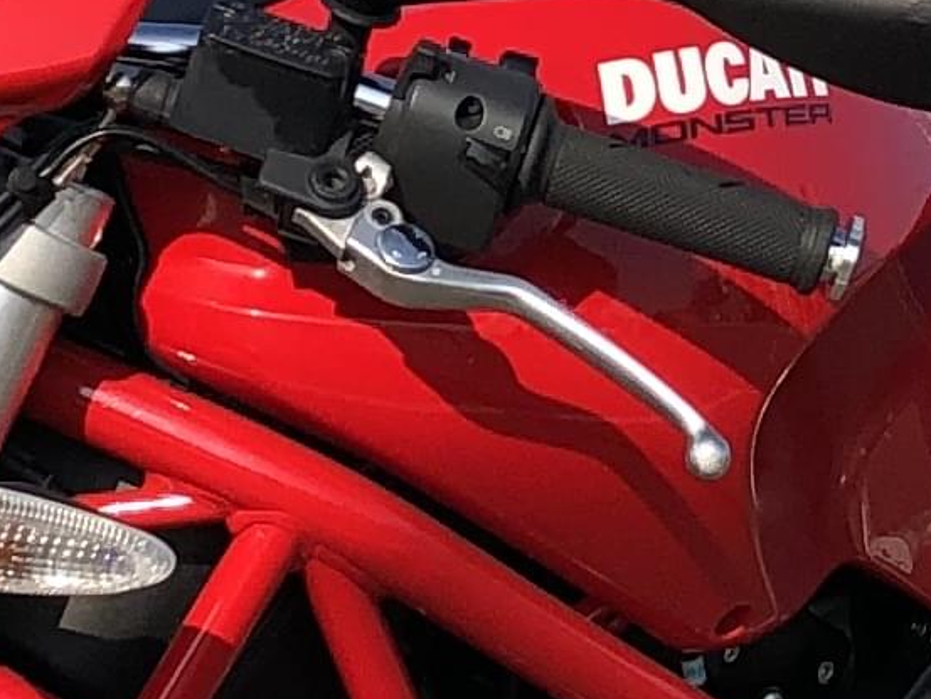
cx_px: 655
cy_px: 165
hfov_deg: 9.7
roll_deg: +0.9
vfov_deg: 7.3
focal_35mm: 204
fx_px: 5488
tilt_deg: +1.6
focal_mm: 4
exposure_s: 1/1779
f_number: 1.8
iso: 20
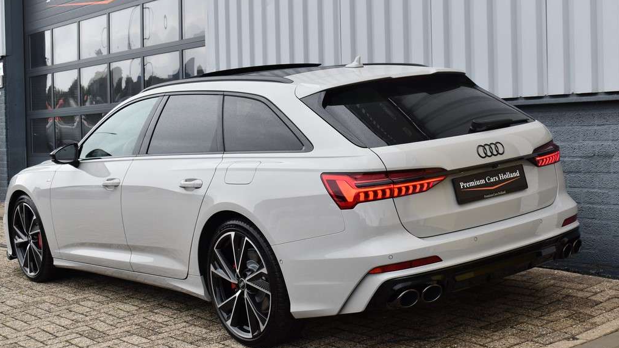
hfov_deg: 37.5
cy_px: 155
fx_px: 911
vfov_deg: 21.6
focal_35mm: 56
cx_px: 309
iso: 400
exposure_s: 1/200
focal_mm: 35
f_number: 7.1
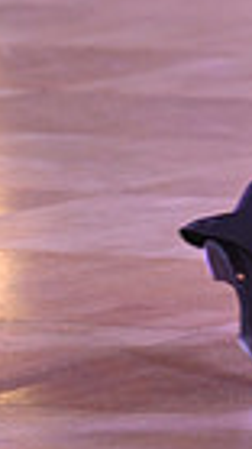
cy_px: -184
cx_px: 564
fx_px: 10425
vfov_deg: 2.5
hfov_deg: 1.4
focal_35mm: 876
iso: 3200
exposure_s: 1/320
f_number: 5
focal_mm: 200
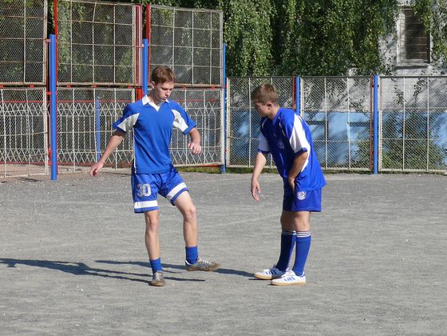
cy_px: 168
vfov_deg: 10.4
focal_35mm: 143
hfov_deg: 13.8
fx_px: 1847
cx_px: 224
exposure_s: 1/400
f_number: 5.6
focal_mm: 17
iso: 100
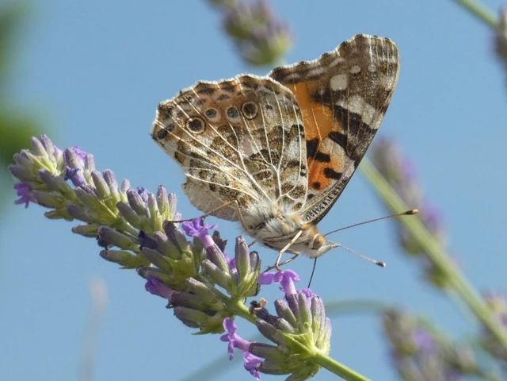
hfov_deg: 9.9
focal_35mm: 200
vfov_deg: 7.4
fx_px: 2929
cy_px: 190
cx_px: 254
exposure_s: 1/250
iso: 200
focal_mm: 35.8
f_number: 5.5
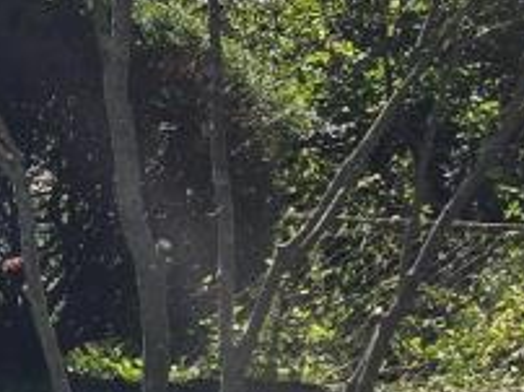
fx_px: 2585
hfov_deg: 9.3
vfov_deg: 8.7
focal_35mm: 171
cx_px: -1022
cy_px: 126
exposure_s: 1/507
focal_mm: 6.3
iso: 12
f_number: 1.7
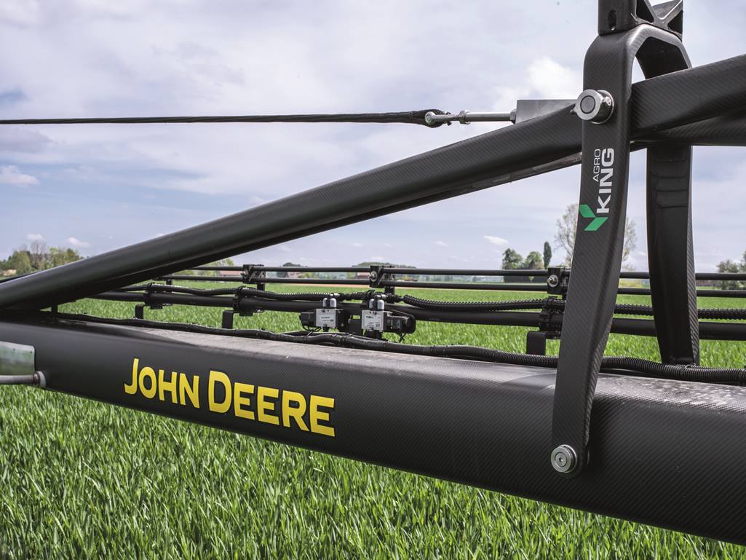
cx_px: 373
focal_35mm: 43
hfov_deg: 43.8
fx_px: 927
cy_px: 280
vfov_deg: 33.6
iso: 400
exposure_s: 1/125
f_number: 20
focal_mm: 55
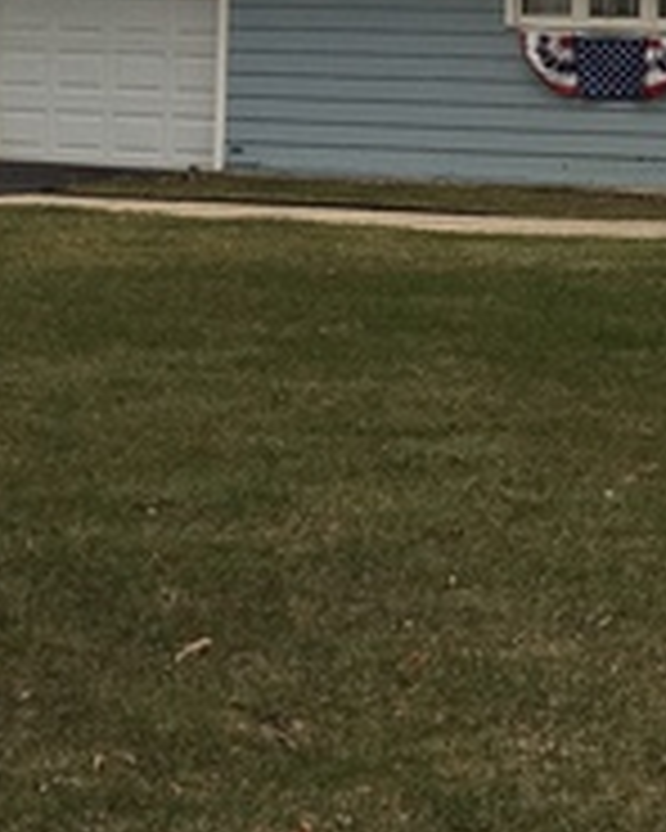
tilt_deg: -0.7
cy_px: 76
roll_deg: -2.0
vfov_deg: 19.2
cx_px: 1102
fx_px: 2415
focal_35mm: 98
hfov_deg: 14.3
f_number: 2.2
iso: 25
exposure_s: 1/635
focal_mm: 4.15
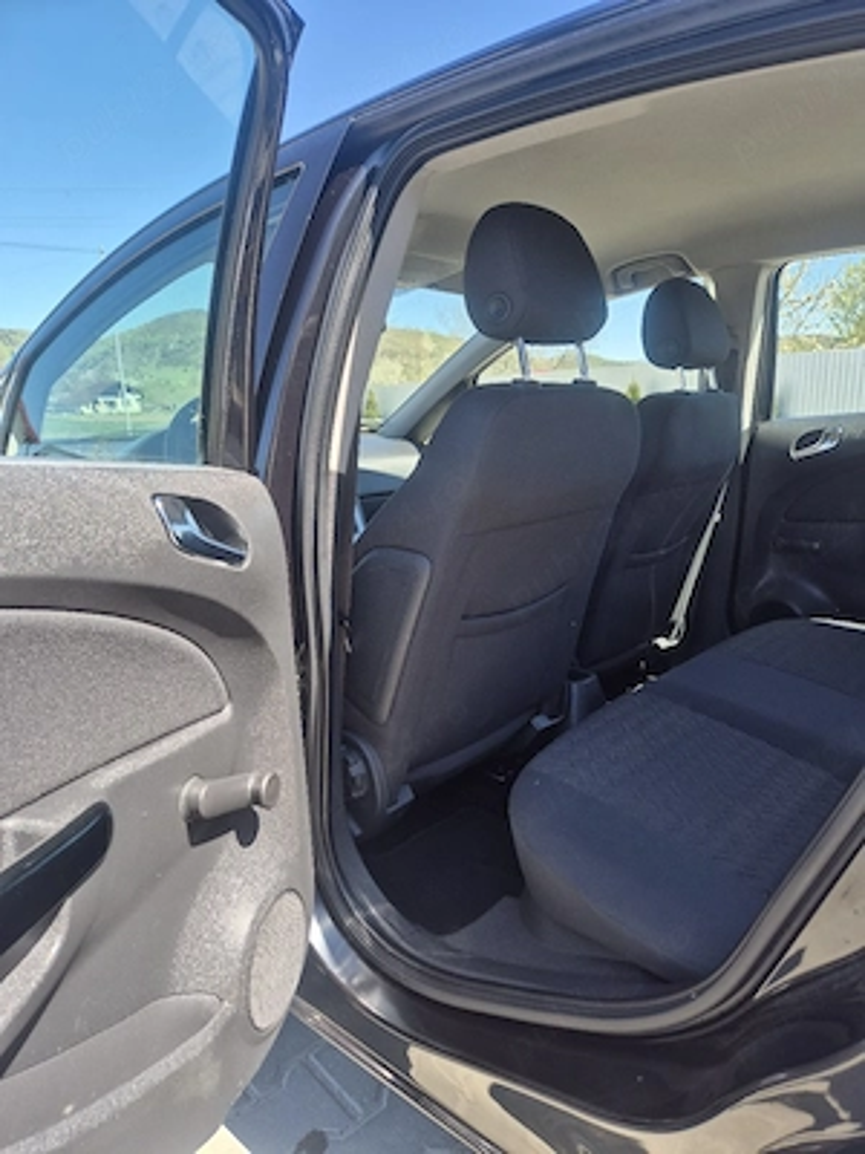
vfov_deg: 73.9
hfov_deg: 58.9
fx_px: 766
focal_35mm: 23
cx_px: 432
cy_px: 577
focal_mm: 5.4
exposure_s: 1/455
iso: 25
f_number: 1.8
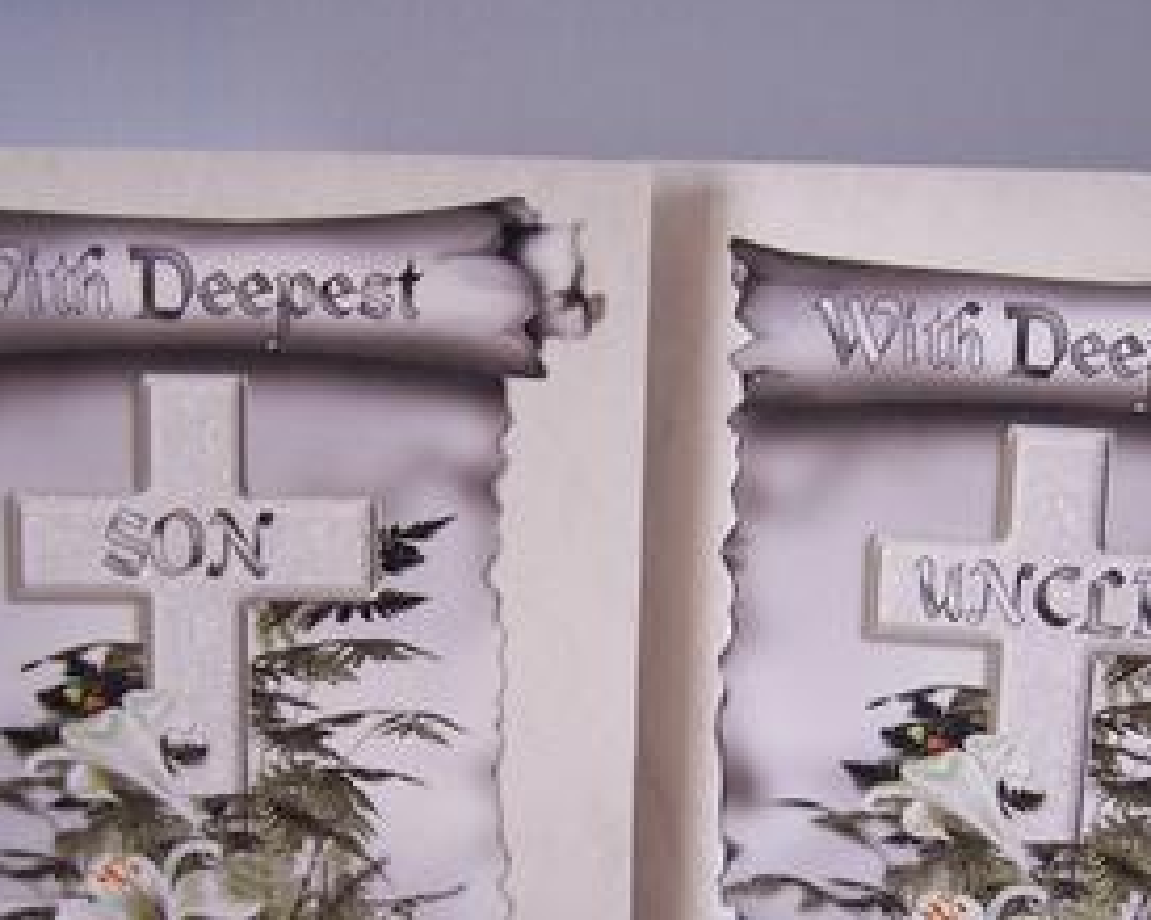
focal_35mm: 61
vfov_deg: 24.7
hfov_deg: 30.9
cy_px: 693
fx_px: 2077
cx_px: 664
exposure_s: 1/20
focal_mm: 6.3
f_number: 2.8
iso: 140
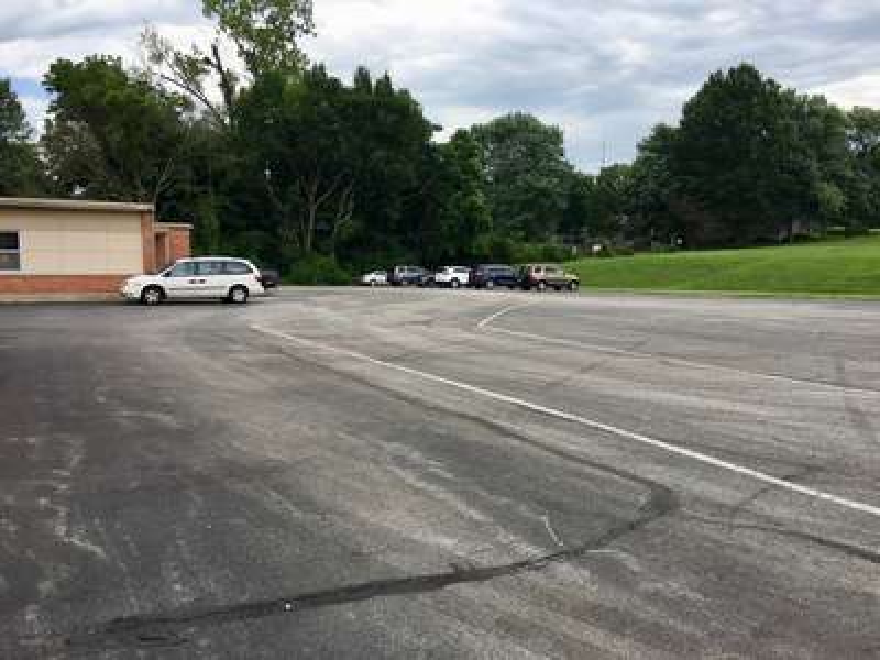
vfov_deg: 48.2
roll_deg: +0.9
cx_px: 440
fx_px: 737
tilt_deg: -3.9
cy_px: 330
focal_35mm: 29
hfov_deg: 61.7
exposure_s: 1/1012
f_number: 2.2
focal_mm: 4.15
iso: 25
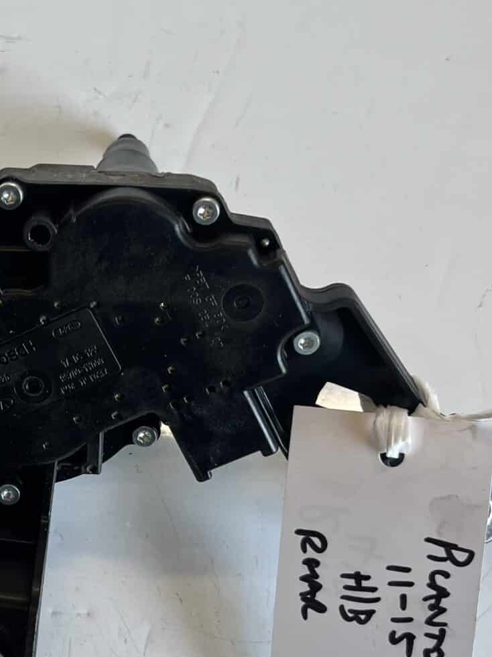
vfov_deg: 28.4
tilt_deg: -65.5
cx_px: 11
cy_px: 430
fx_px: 1289
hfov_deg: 21.0
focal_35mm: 68
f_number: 1.6
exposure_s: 1/100
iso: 32
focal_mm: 5.1
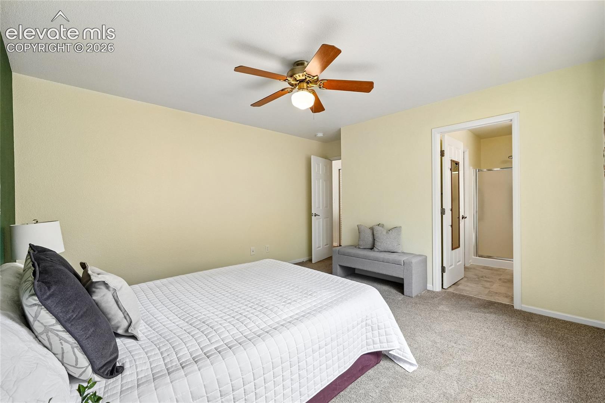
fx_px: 252
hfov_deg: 100.4
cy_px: 202
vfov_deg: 77.3
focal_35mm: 15
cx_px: 302
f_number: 8
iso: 800
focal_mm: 10
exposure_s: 1/13
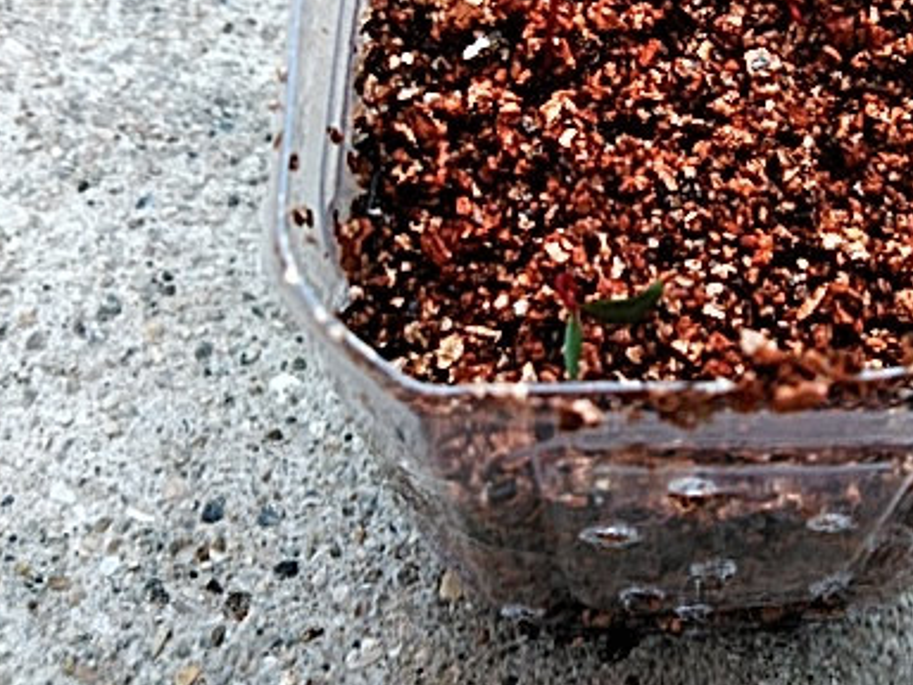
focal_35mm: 45
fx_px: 1187
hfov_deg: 41.2
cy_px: 152
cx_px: 649
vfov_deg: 31.5
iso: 92
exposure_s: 1/125
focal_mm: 3.46
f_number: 2.2
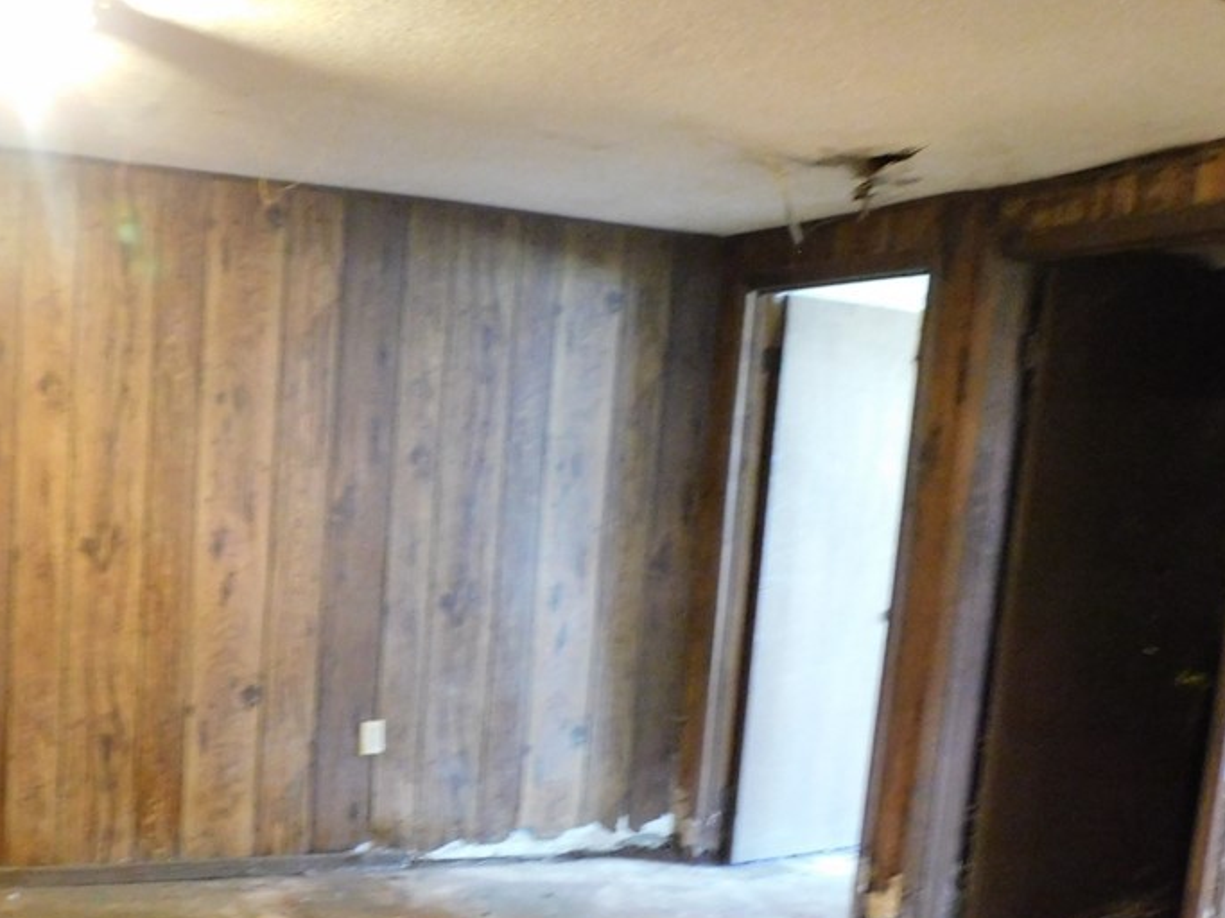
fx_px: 1274
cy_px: 599
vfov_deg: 39.3
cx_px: 314
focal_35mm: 36
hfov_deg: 49.4
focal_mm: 4.3
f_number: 3.3
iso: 800
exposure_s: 1/3
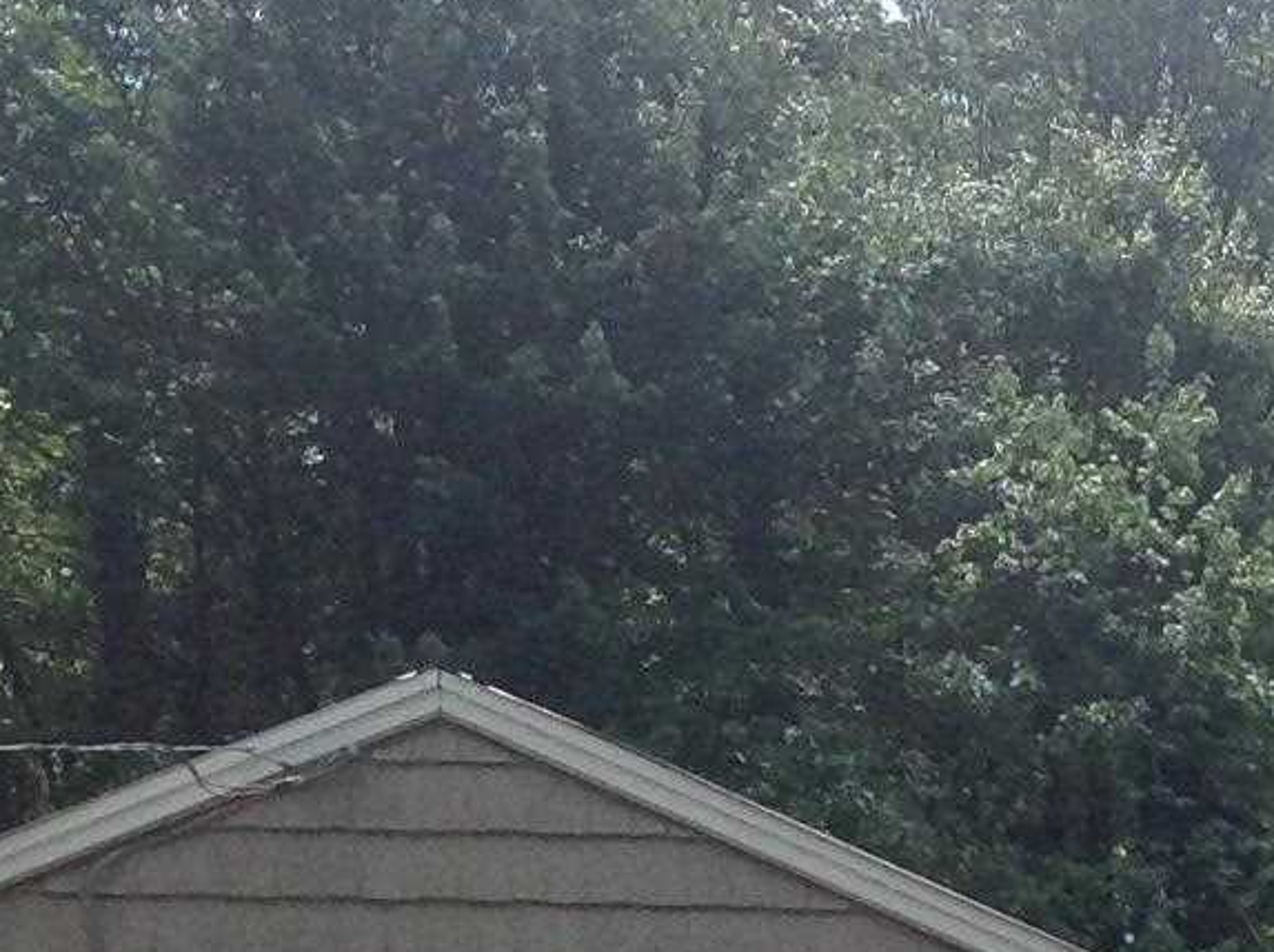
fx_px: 5808
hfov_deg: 11.8
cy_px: 1955
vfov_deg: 8.8
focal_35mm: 158
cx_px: 2040
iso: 50
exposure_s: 1/1080
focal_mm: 4.28
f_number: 2.4
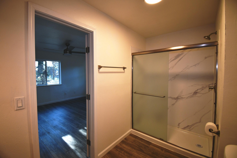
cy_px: 79
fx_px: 99
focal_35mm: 15
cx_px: 118
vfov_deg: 77.3
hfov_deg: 100.4
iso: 400
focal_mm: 10
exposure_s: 1/60
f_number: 4.5
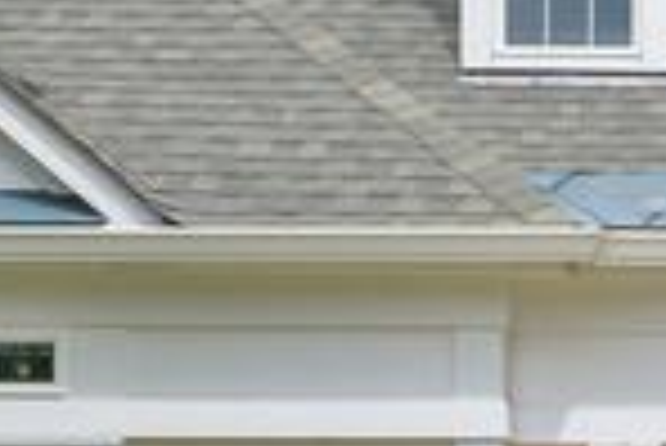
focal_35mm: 166
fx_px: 3074
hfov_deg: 11.8
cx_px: 1026
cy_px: 701
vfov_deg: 8.1
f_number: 8
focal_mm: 24
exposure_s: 1/320
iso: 200
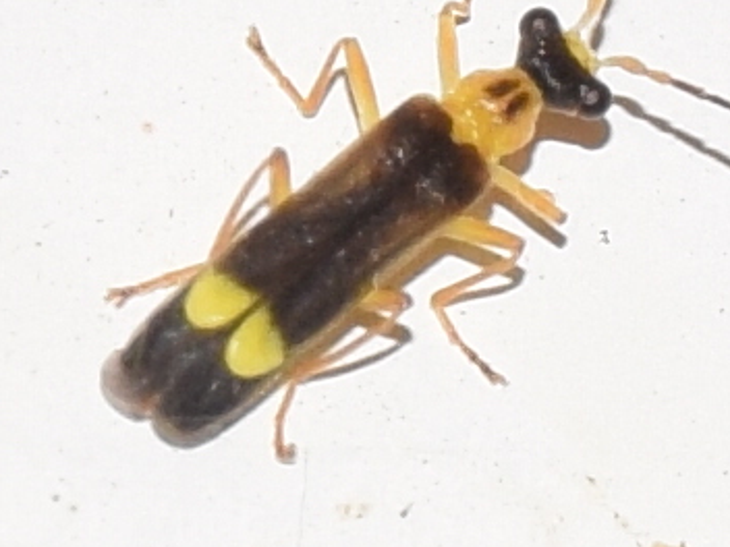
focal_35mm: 551
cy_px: 110
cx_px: 313
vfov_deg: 2.7
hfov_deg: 3.6
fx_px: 11620
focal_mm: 140
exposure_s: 1/160
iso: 320
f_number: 11
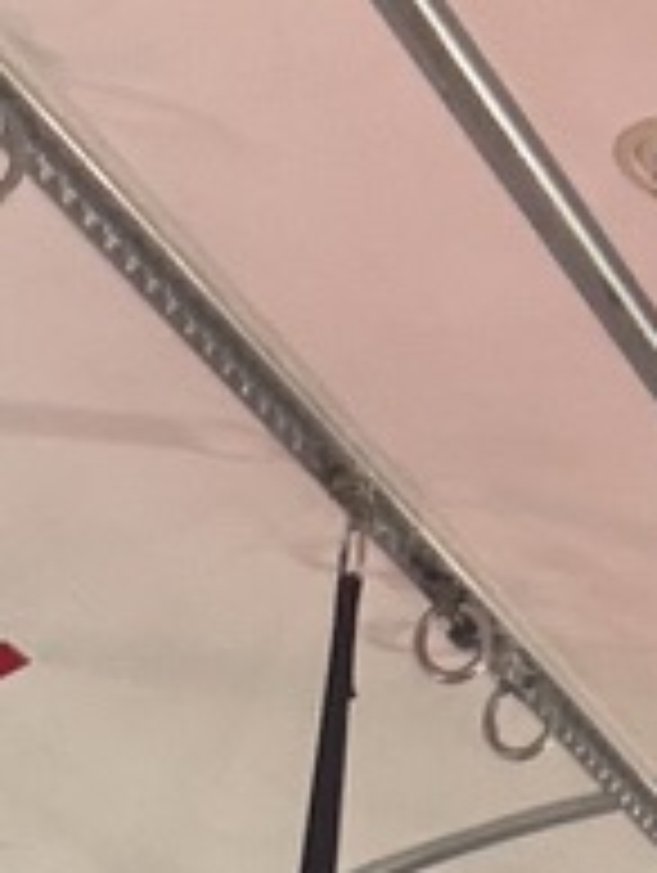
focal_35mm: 158
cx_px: 864
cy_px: 2124
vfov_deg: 10.6
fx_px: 3990
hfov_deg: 9.2
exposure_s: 1/60
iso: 100
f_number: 1.9
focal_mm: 2.69
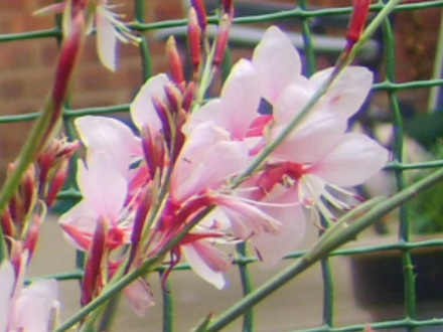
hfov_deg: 49.0
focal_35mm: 38
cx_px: 222
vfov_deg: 37.7
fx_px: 486
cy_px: 166
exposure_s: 1/160
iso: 50
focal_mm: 7.8
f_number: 2.8
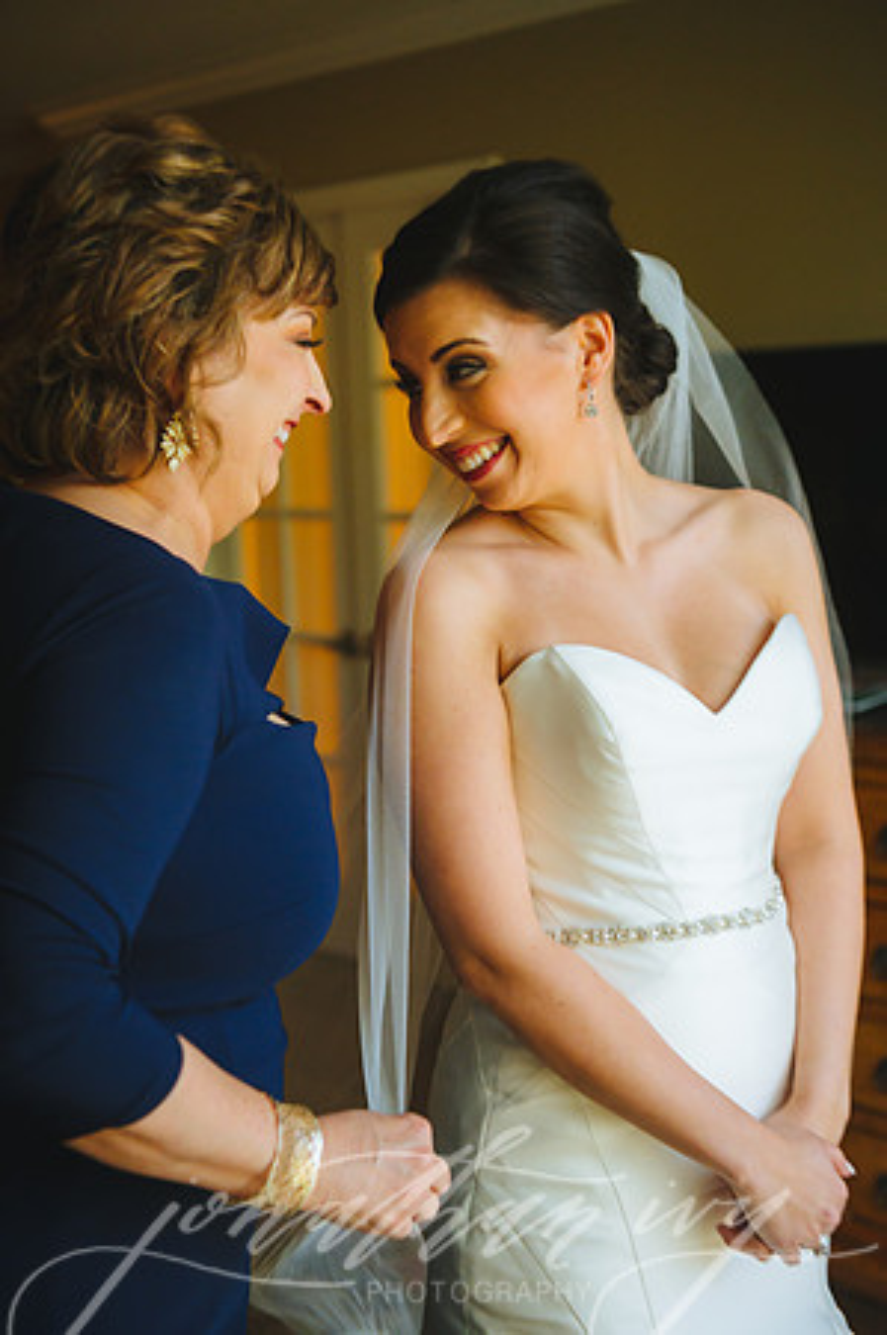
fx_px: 1704
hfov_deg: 29.2
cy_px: 668
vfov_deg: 42.8
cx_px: 444
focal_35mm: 46
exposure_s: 1/200
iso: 4000
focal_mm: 46
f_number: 2.8
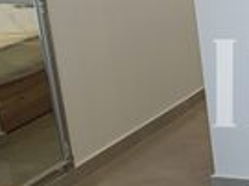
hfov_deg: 15.7
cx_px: 437
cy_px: 87
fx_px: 783
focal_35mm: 109
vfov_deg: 13.6
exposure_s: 1/100
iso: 250
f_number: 1.6
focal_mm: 6.14
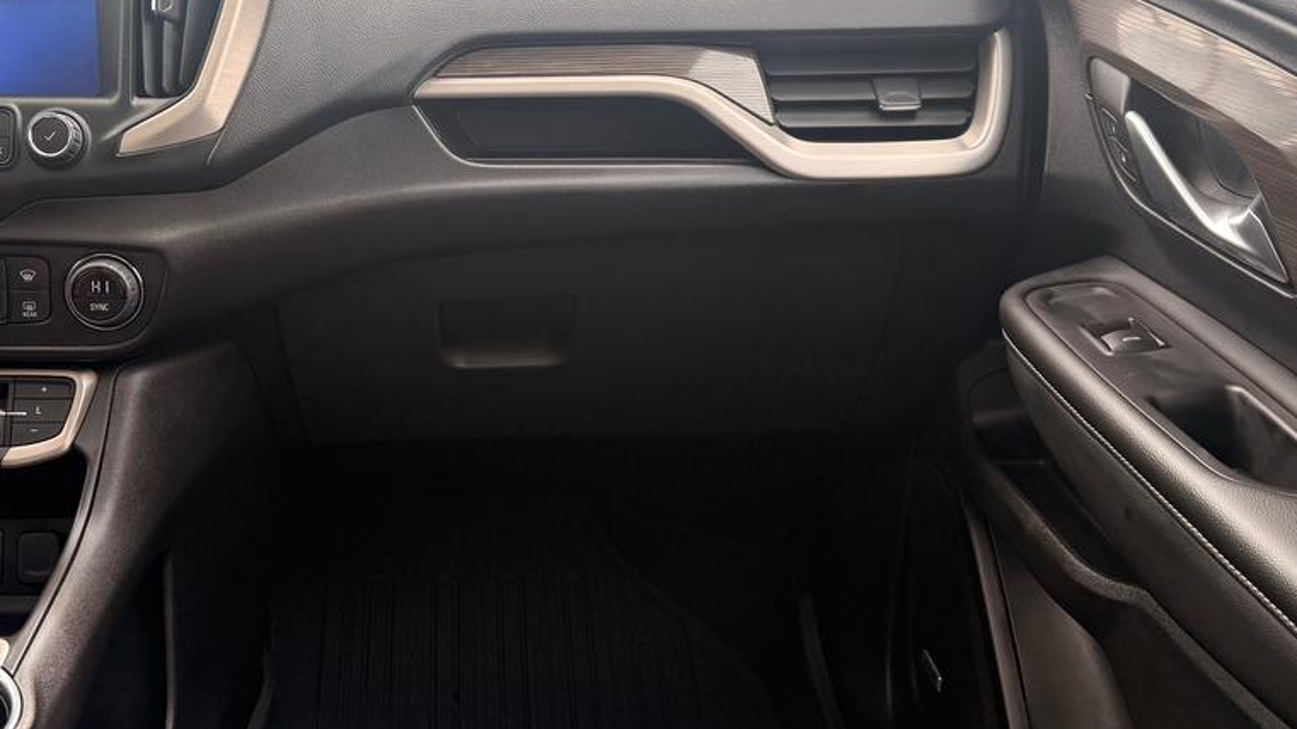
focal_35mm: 44
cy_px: 312
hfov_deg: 46.2
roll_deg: -0.8
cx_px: 528
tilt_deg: -21.5
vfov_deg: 27.1
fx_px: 1513
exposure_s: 1/433
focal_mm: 6.76
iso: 100
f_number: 1.78
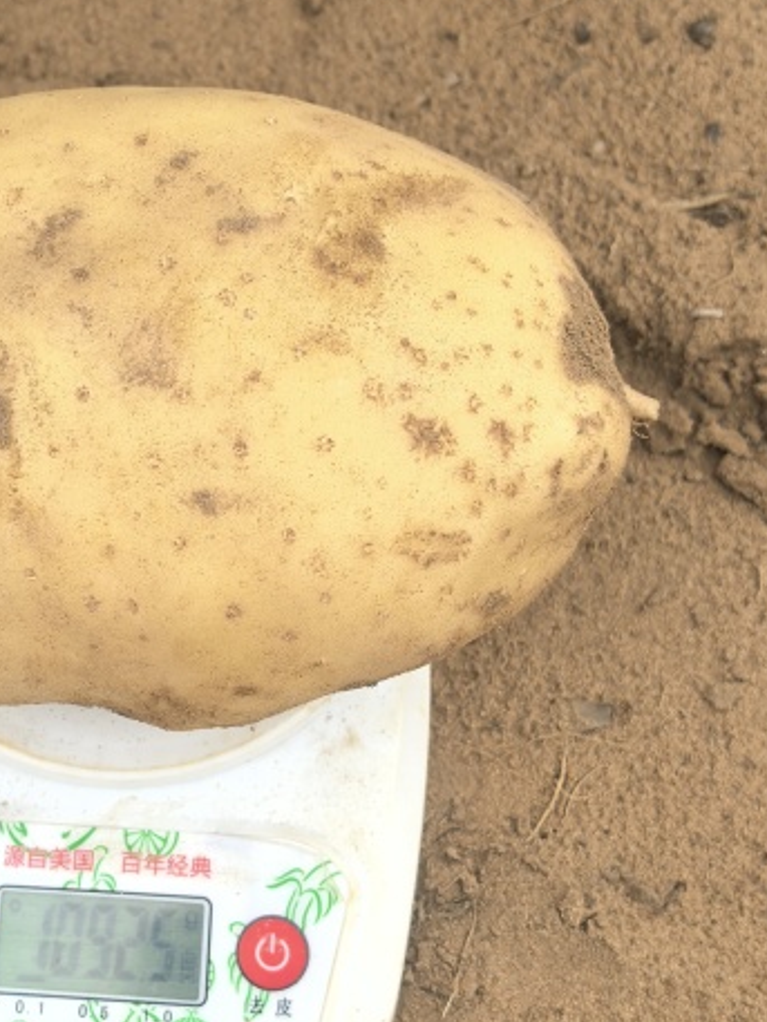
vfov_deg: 30.7
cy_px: 518
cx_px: 188
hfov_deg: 23.1
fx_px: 1860
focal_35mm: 63
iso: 500
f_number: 2
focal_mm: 6.98
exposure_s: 1/3610
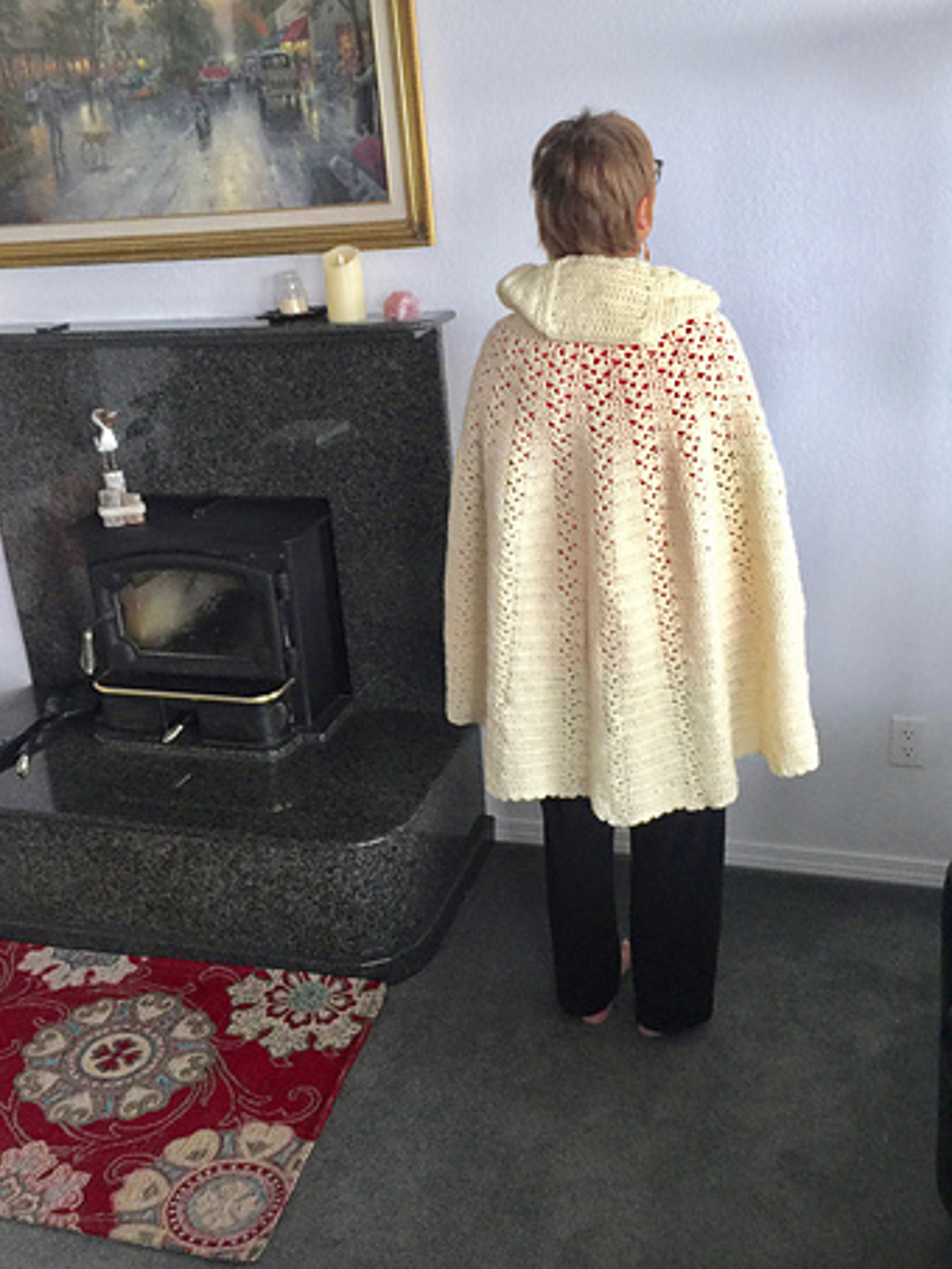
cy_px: 597
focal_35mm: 32
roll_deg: +4.9
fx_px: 1173
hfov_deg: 44.2
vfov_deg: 56.8
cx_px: 475
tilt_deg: -19.8
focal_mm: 4.15
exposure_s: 1/30
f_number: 2.2
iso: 40
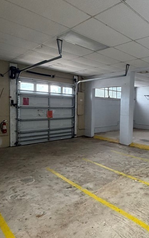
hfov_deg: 48.1
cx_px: 105
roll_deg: -1.8
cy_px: 116
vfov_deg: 72.5
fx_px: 162
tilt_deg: -2.7
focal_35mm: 25
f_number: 2.2
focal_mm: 2.22
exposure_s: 1/60
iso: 250
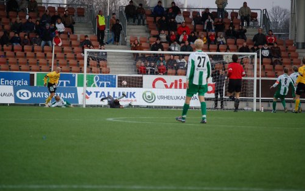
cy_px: 97
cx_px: 152
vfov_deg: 4.3
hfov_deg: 6.8
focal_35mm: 307
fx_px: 2553
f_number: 5.6
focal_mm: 200
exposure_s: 1/500
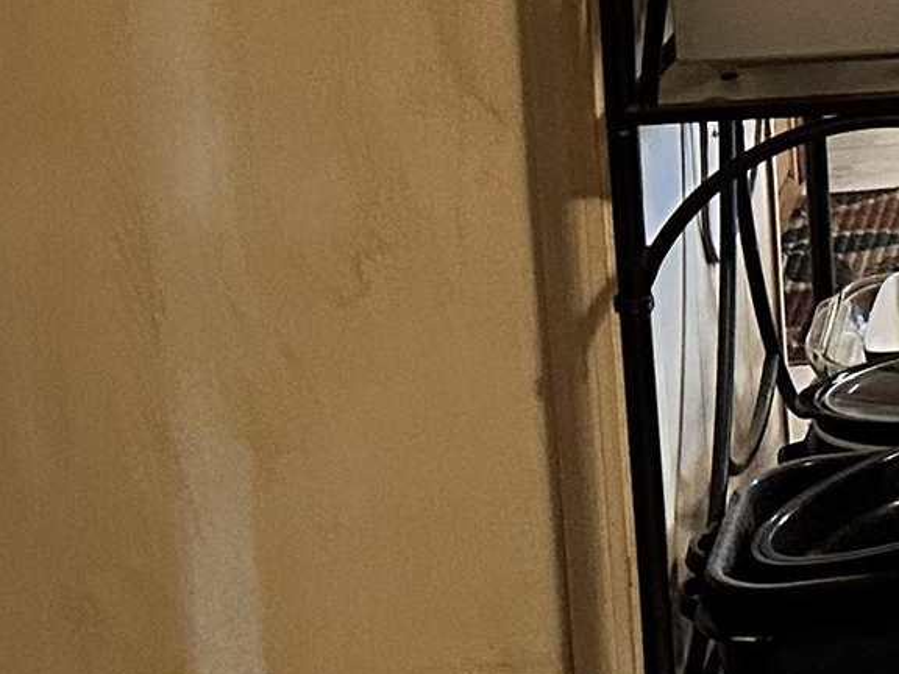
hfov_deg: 12.9
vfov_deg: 11.1
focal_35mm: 128
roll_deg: +0.2
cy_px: -329
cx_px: 1935
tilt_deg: -9.8
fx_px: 3324
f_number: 1.8
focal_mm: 6.9
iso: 400
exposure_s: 1/60
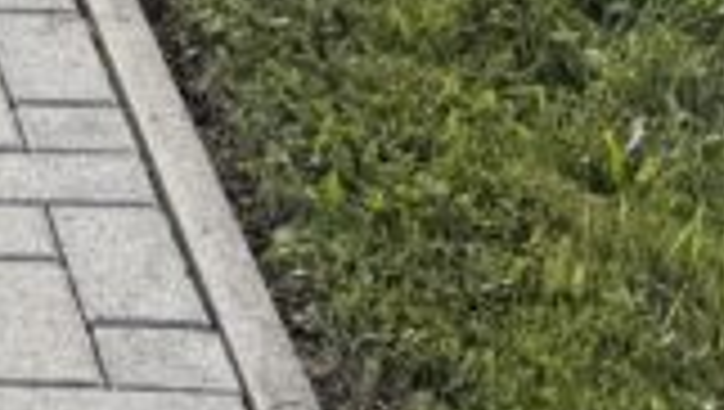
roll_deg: +2.8
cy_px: -293
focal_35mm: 166
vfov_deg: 7.2
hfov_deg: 11.7
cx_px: -697
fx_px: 3191
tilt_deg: -18.3
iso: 80
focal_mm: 6.76
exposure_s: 1/2959
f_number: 1.78
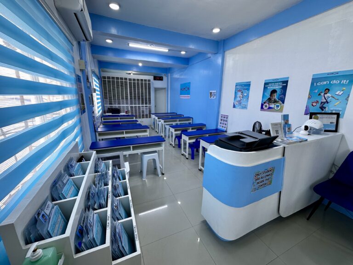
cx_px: 176
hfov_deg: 102.1
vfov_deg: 85.7
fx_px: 143
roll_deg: -1.0
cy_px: 132
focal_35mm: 14
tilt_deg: -14.1
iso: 50
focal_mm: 2.22
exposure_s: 1/99
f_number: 2.2
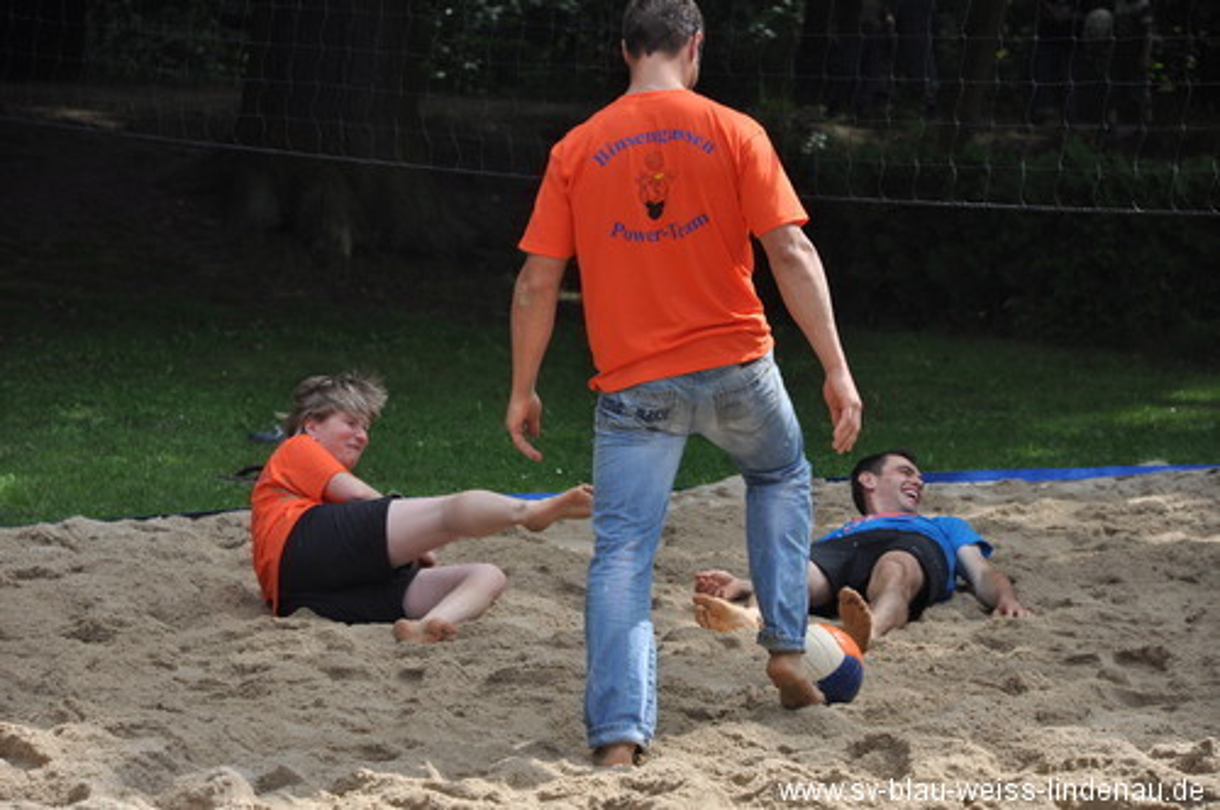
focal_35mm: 158
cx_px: 610
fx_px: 5331
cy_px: 405
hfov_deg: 13.1
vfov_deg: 8.7
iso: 400
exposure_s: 1/1600
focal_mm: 105
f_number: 6.3
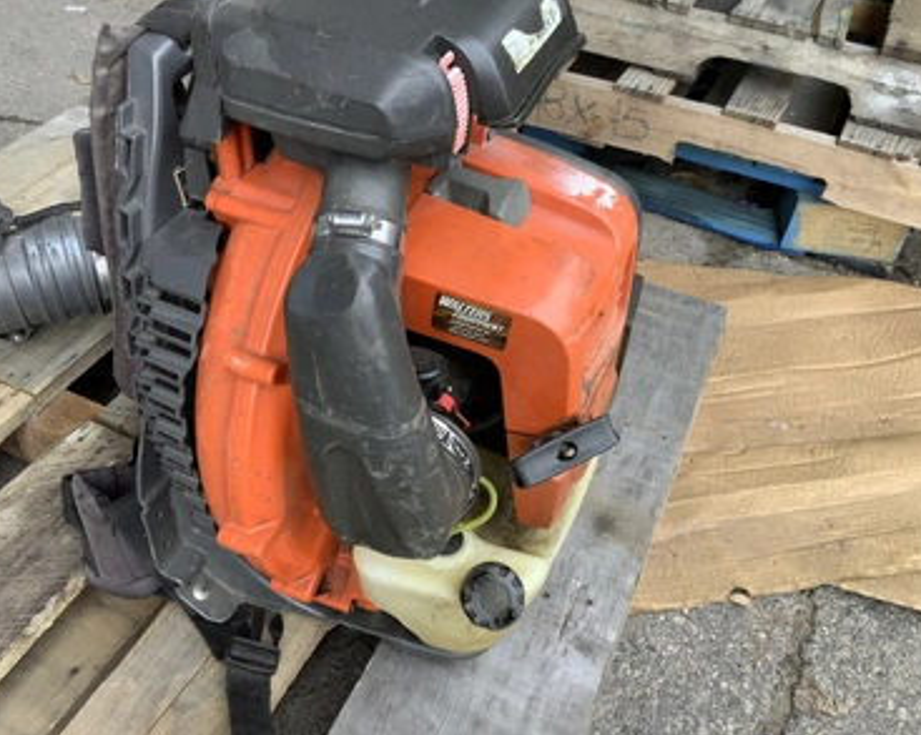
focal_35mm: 33
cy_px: 371
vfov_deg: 44.5
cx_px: 432
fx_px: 899
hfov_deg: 54.2
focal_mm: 3.3
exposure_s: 1/120
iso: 25
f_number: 2.4
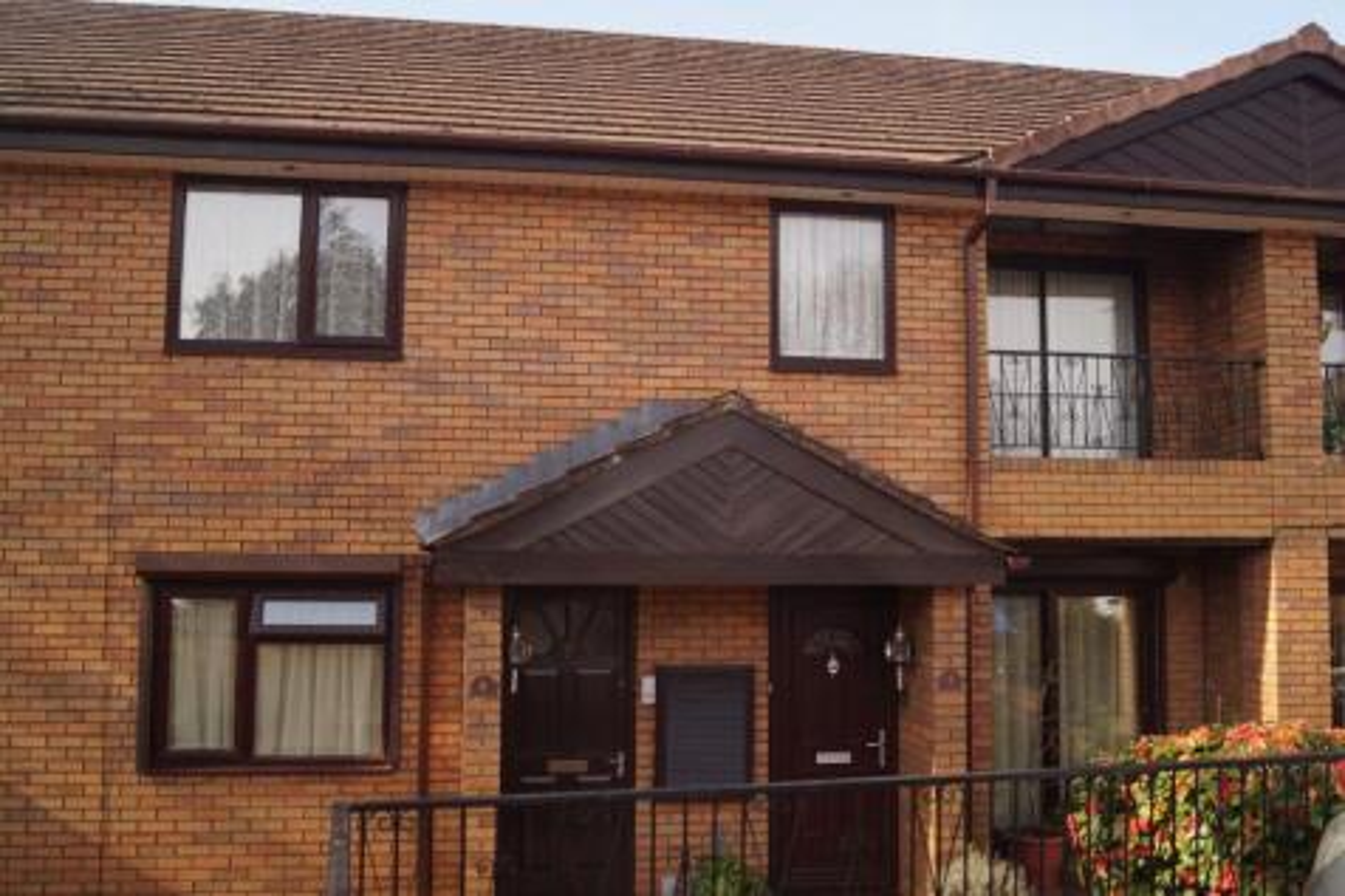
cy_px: 448
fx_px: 1232
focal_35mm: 33
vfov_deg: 39.9
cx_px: 672
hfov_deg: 57.2
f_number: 4
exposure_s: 1/320
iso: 100
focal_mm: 22
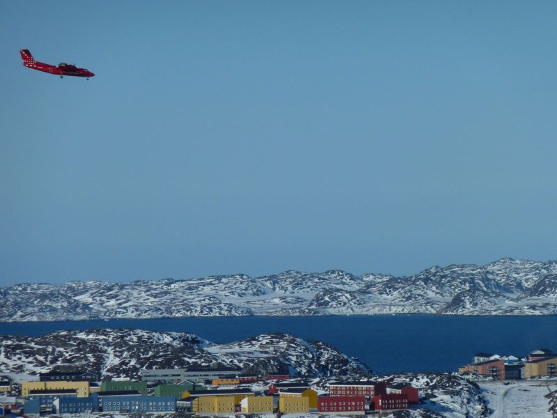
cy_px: 209
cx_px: 278
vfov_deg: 5.0
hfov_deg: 6.6
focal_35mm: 300
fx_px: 4827
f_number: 5.6
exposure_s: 1/1000
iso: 80
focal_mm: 49.2
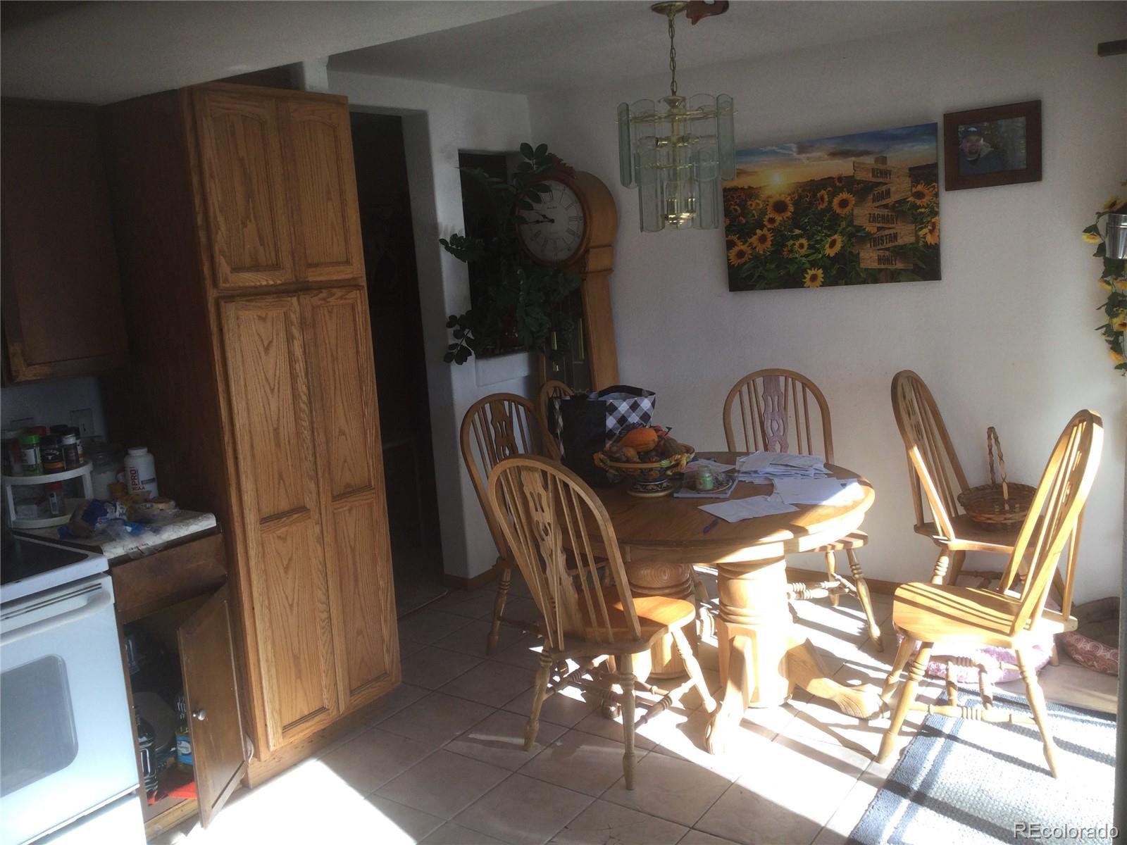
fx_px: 1009
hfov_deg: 58.4
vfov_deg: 45.4
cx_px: 564
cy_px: 422
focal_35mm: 31
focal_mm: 3.3
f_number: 2.4
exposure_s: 1/120
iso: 25
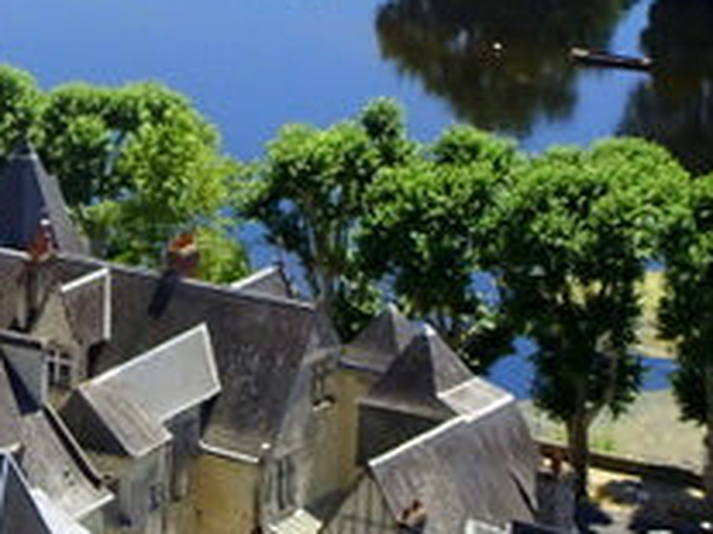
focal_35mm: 178
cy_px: -152
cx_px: -45
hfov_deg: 11.0
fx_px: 3664
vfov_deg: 8.2
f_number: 4
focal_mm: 6.17
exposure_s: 1/640
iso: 80
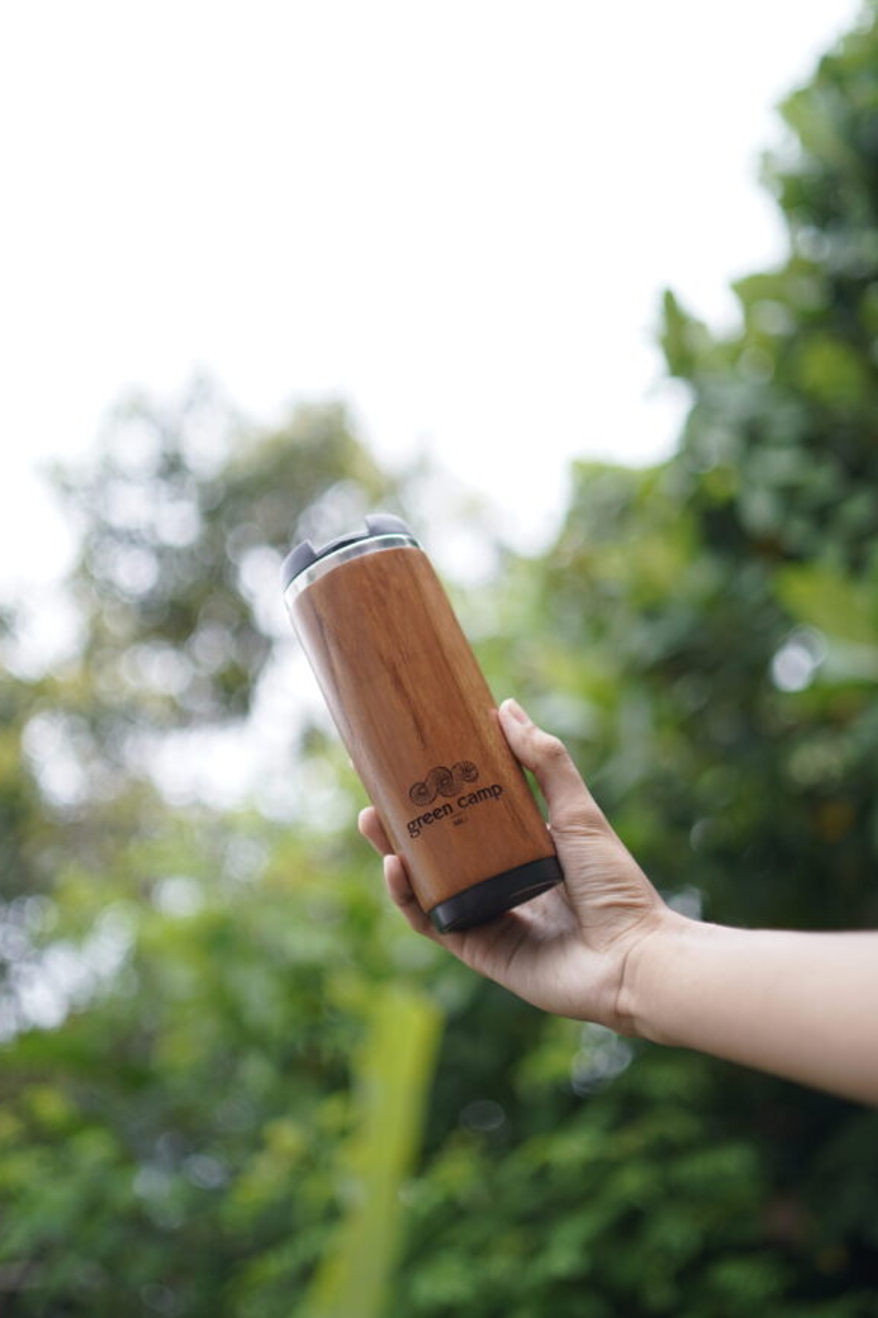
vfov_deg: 53.1
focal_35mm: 36
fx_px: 1317
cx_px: 431
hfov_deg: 36.9
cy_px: 655
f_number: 1.4
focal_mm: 35
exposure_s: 1/200
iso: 200
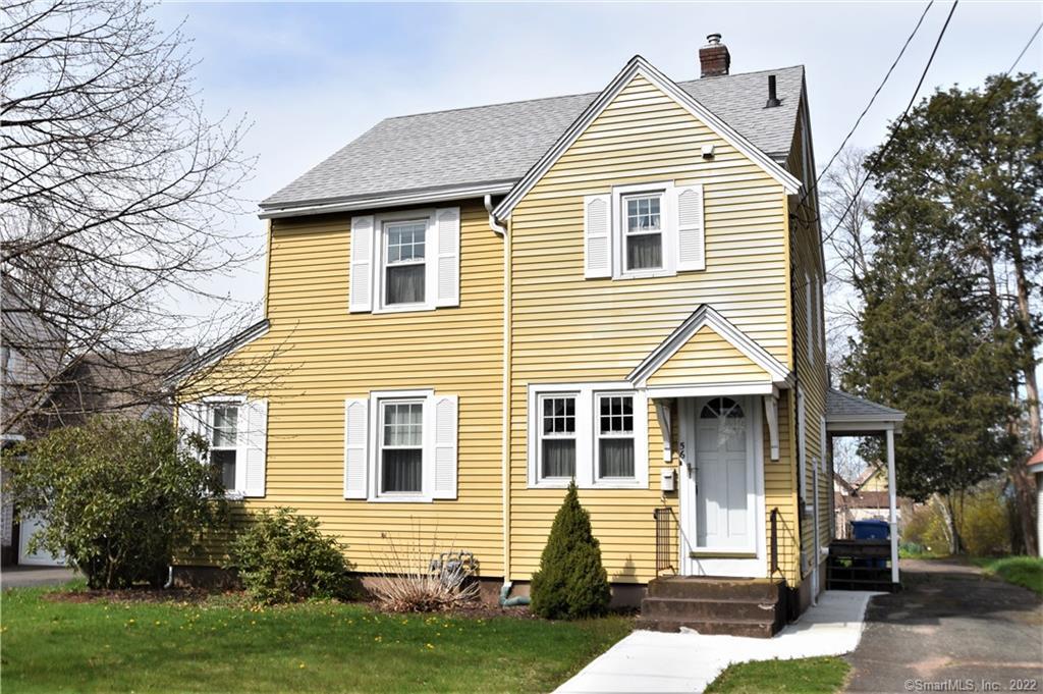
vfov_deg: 36.8
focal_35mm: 36
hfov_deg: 53.2
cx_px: 522
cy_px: 347
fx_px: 1042
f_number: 9
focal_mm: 24
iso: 200
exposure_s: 1/320
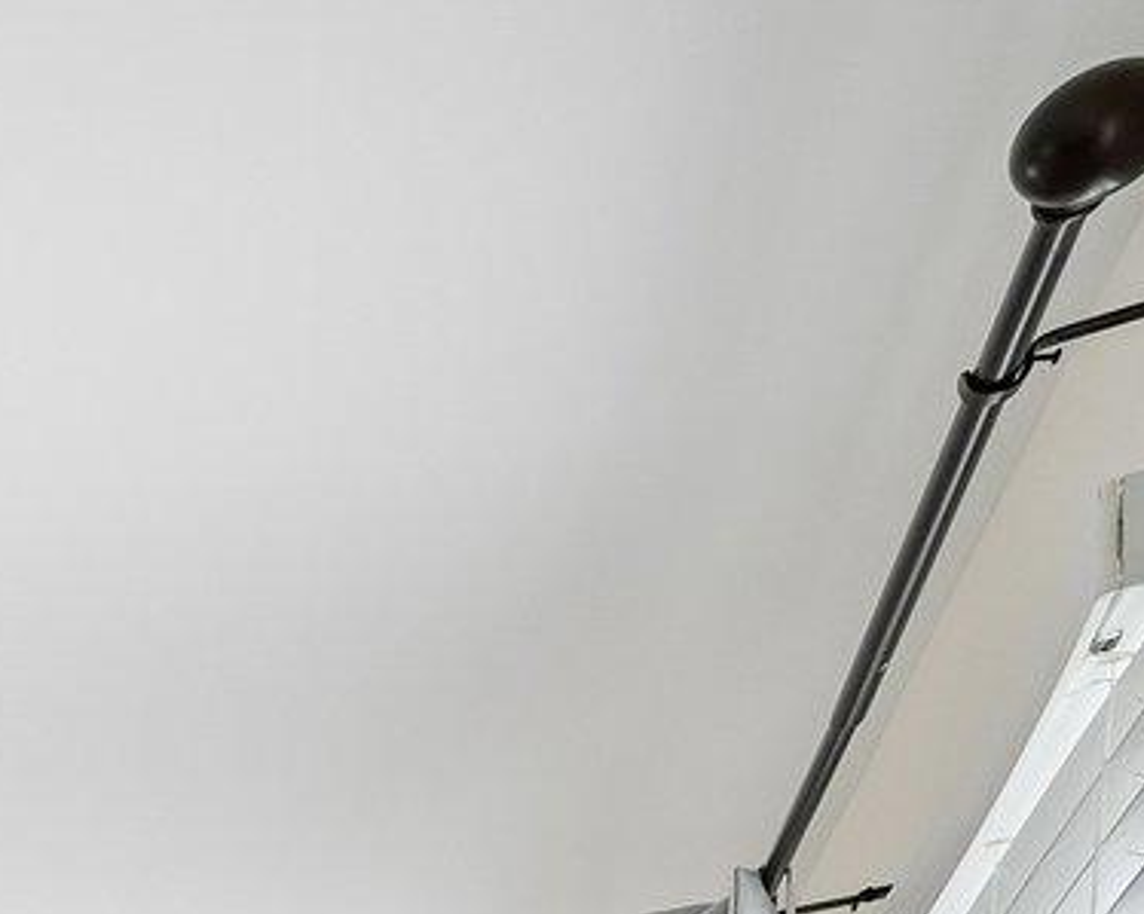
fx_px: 2437
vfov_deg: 15.6
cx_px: -1685
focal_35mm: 72
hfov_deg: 14.6
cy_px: 1949
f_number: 8
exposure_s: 1/15
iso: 200
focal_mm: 14
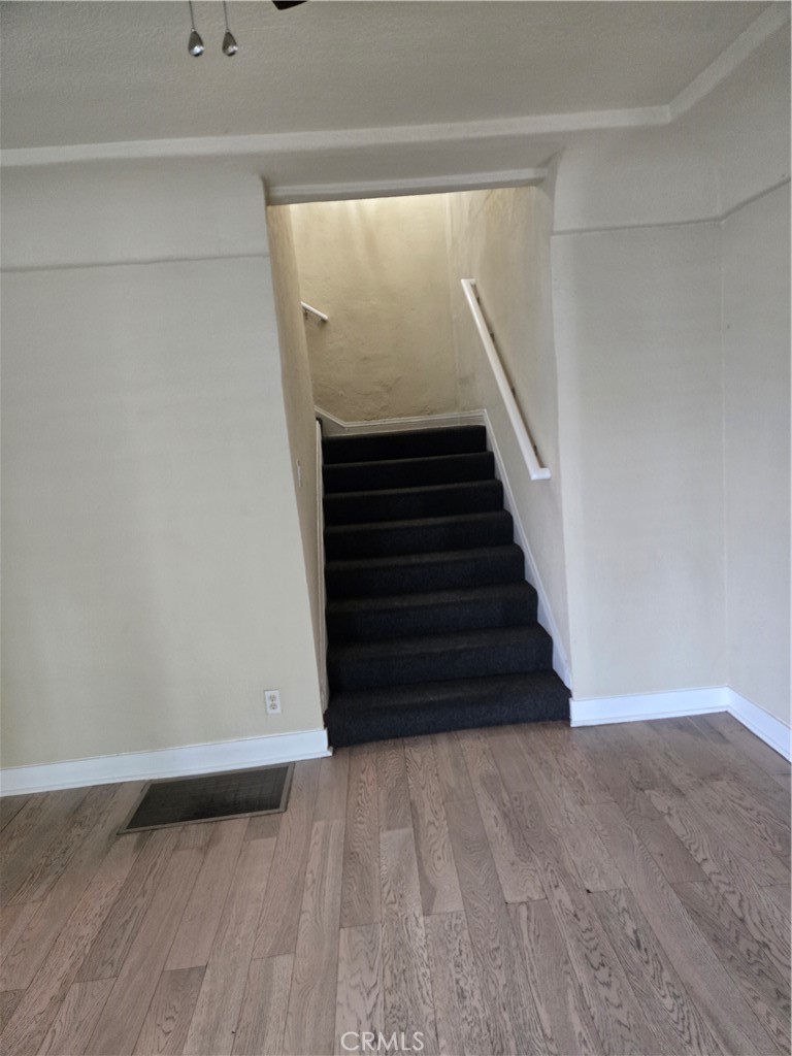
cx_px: 396
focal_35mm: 23
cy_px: 528
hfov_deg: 58.9
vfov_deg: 73.9
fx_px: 702
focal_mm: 5.4
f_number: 1.8
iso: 800
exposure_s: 1/120
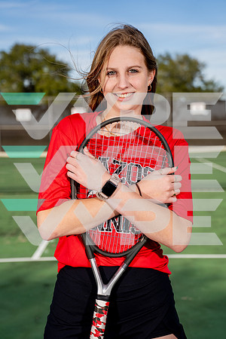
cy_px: 170
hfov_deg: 21.2
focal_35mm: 64
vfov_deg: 31.4
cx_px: 113
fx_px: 603
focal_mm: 64
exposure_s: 1/1250
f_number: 4
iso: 100
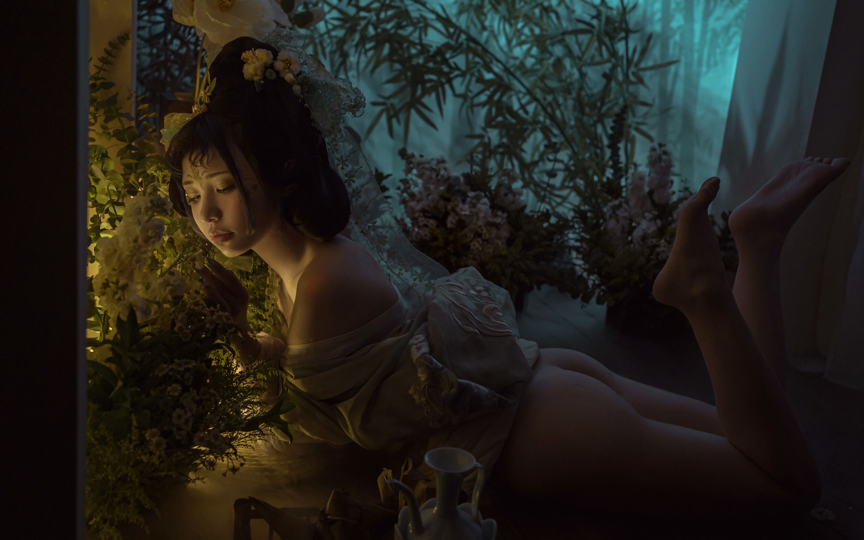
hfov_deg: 54.0
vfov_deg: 35.3
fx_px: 848
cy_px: 259
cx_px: 429
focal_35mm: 36
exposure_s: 1/40
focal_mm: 35
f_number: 3.5
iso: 640
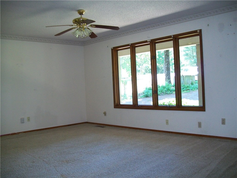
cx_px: 118
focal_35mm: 34
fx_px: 233
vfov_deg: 41.8
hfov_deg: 54.0
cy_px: 89
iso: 160
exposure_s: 1/60
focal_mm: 6.1
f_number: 2.7
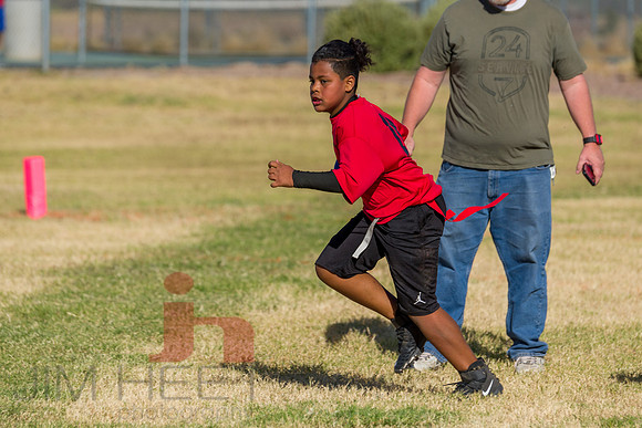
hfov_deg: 6.6
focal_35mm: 312
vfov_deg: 4.4
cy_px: 230
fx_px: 5560
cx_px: 335
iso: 200
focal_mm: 290
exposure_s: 1/1250
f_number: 7.1
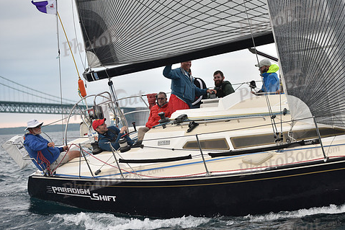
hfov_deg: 19.8
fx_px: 987
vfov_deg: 13.3
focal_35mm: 103
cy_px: 132
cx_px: 202
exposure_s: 1/640
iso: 640
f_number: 2.8
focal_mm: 85
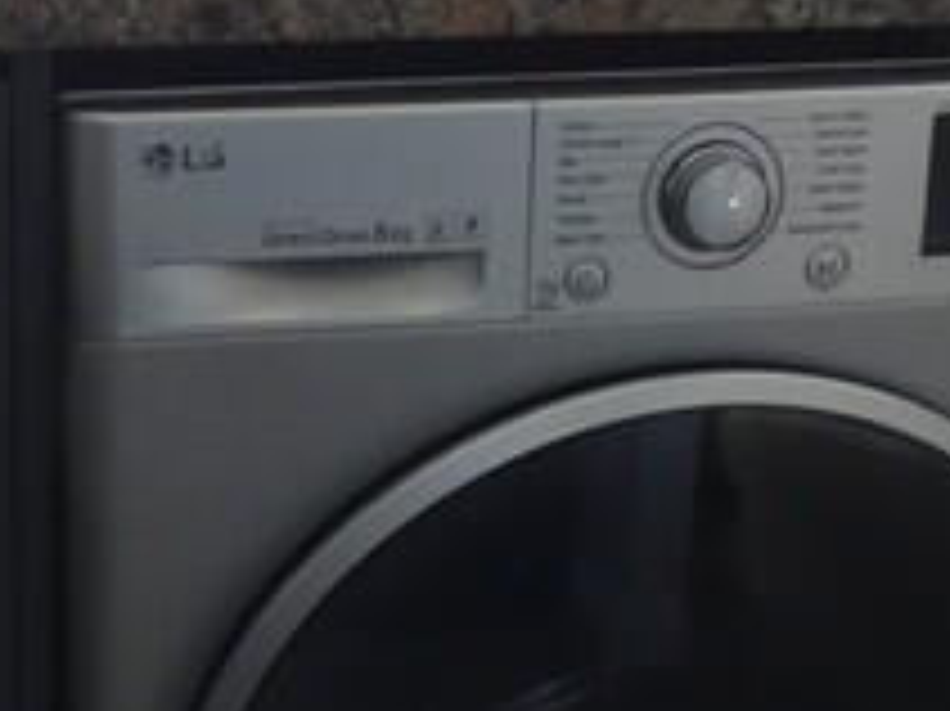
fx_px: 2661
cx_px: 261
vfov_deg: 15.1
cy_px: 594
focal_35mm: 97
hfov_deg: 20.1
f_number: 2.8
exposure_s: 1/60
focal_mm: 3.6
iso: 320
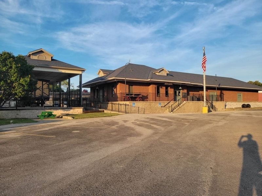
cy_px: 98
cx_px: 131
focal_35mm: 26
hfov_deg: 67.3
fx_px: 197
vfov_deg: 53.1
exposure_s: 1/1005
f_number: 1.8
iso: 40
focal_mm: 5.4
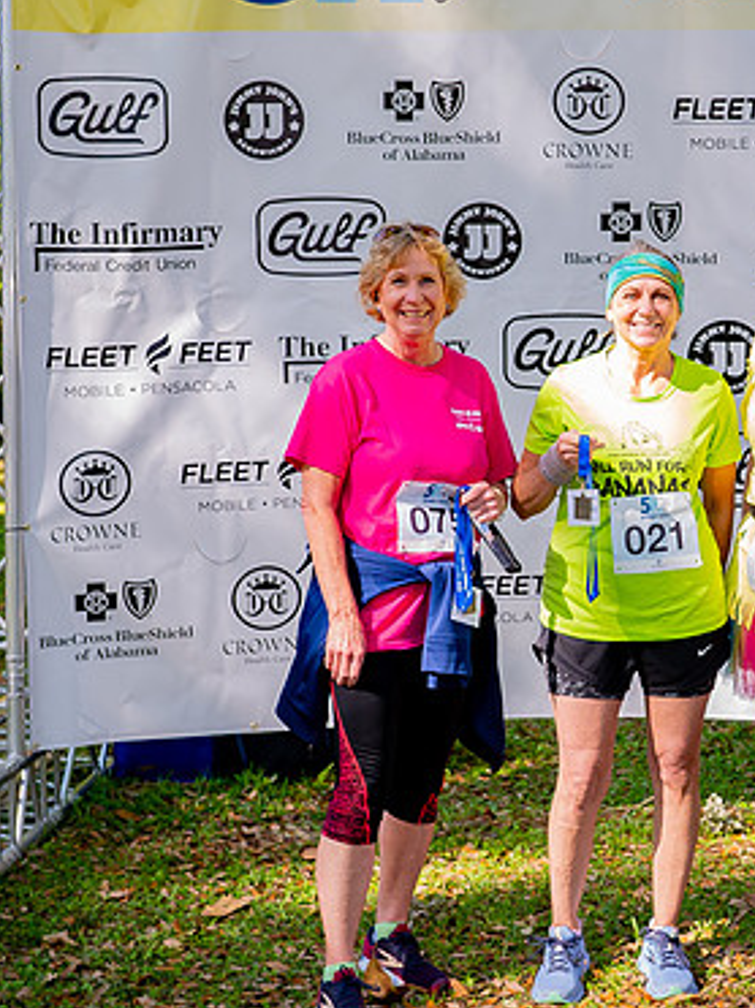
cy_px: 409
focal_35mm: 75
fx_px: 2182
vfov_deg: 26.0
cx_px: 551
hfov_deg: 19.5
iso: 320
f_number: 4.5
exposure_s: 1/200
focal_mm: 40
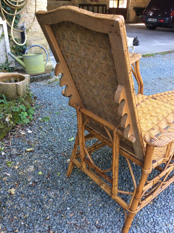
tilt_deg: -28.2
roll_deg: -1.4
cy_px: 116
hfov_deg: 44.1
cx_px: 87
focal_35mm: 32
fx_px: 215
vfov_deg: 56.9
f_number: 2.4
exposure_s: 1/50
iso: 40
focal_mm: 3.3
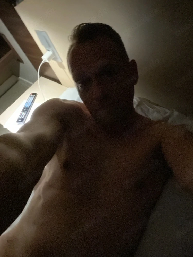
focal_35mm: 30
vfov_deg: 60.0
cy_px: 128
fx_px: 223
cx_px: 96
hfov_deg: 46.8
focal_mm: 2.71
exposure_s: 1/15
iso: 2000
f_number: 2.2
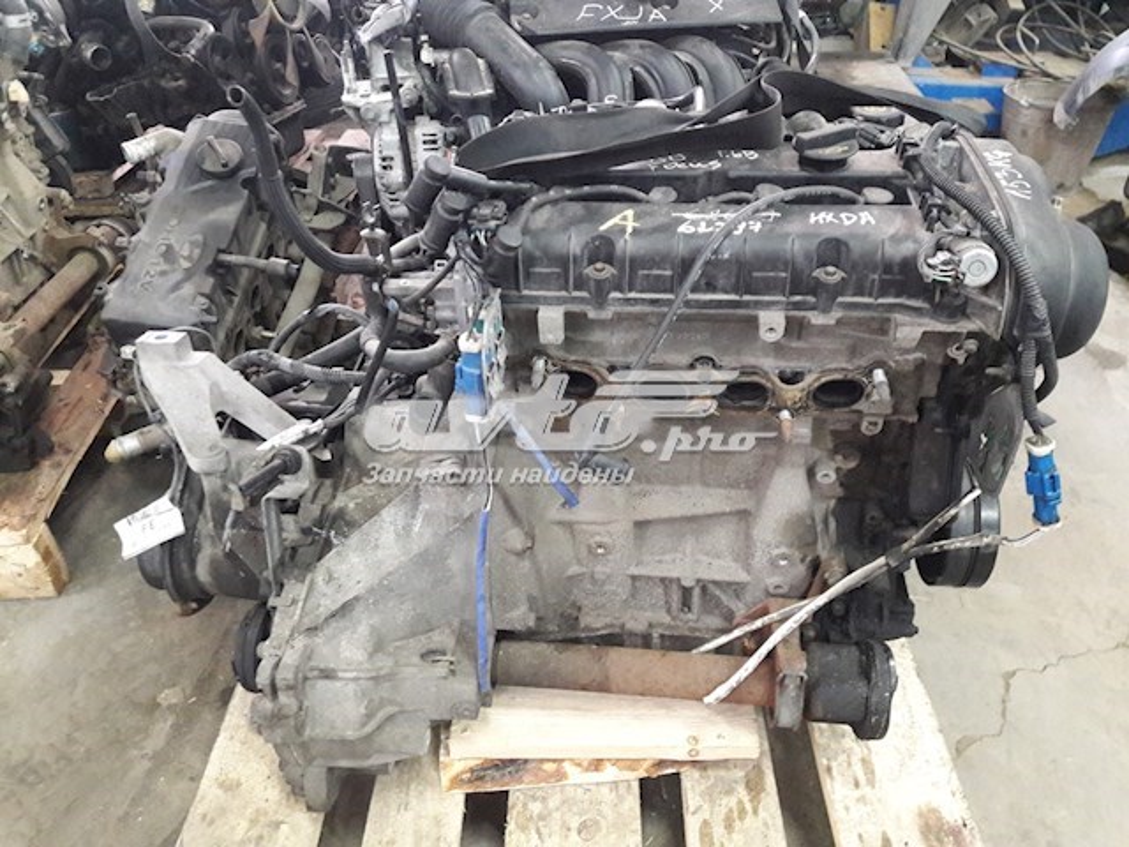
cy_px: 424
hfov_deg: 63.4
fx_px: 913
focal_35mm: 28
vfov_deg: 49.7
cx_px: 564
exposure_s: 1/17
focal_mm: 3.7
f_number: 1.9
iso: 400
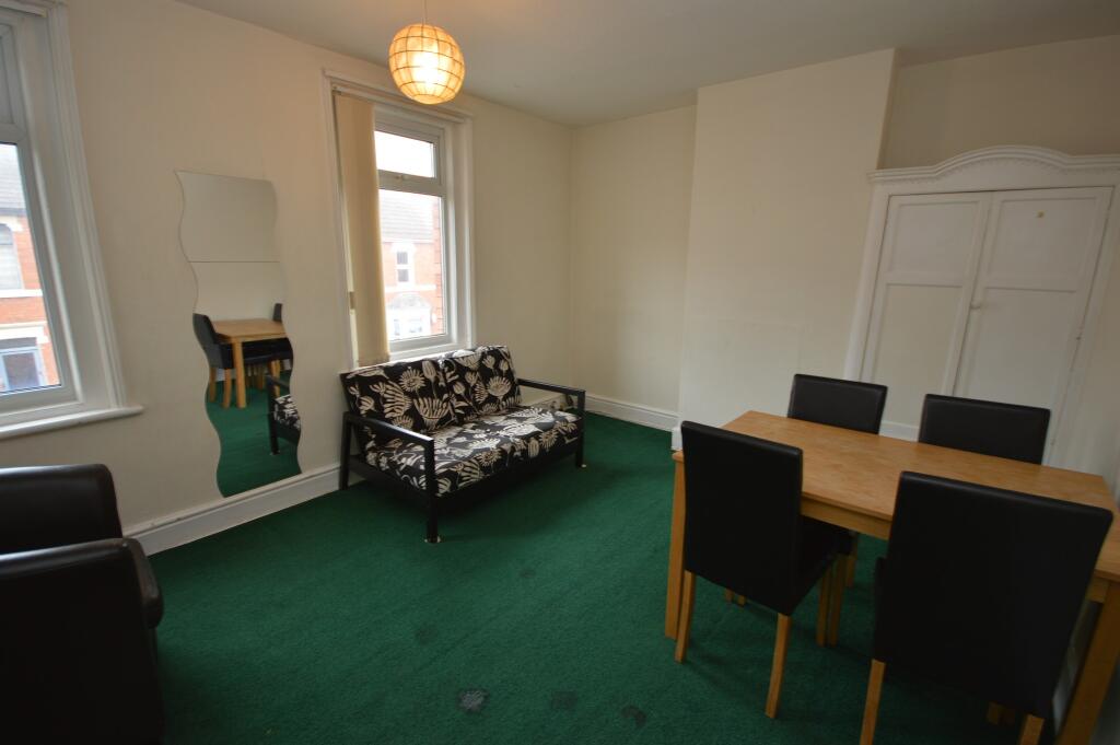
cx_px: 560
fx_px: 466
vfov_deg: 77.2
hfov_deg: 100.4
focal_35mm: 15
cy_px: 372
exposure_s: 1/15
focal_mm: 10
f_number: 4
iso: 100
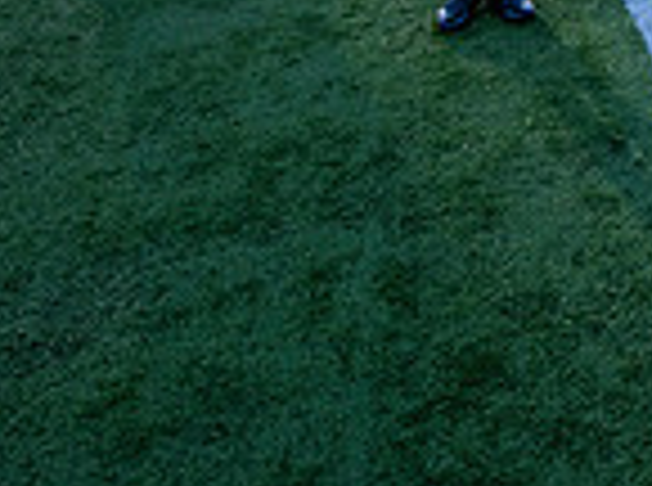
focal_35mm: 54
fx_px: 1015
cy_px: -371
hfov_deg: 29.3
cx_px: 832
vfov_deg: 20.1
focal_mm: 14
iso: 160
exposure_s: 1/500
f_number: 4.5
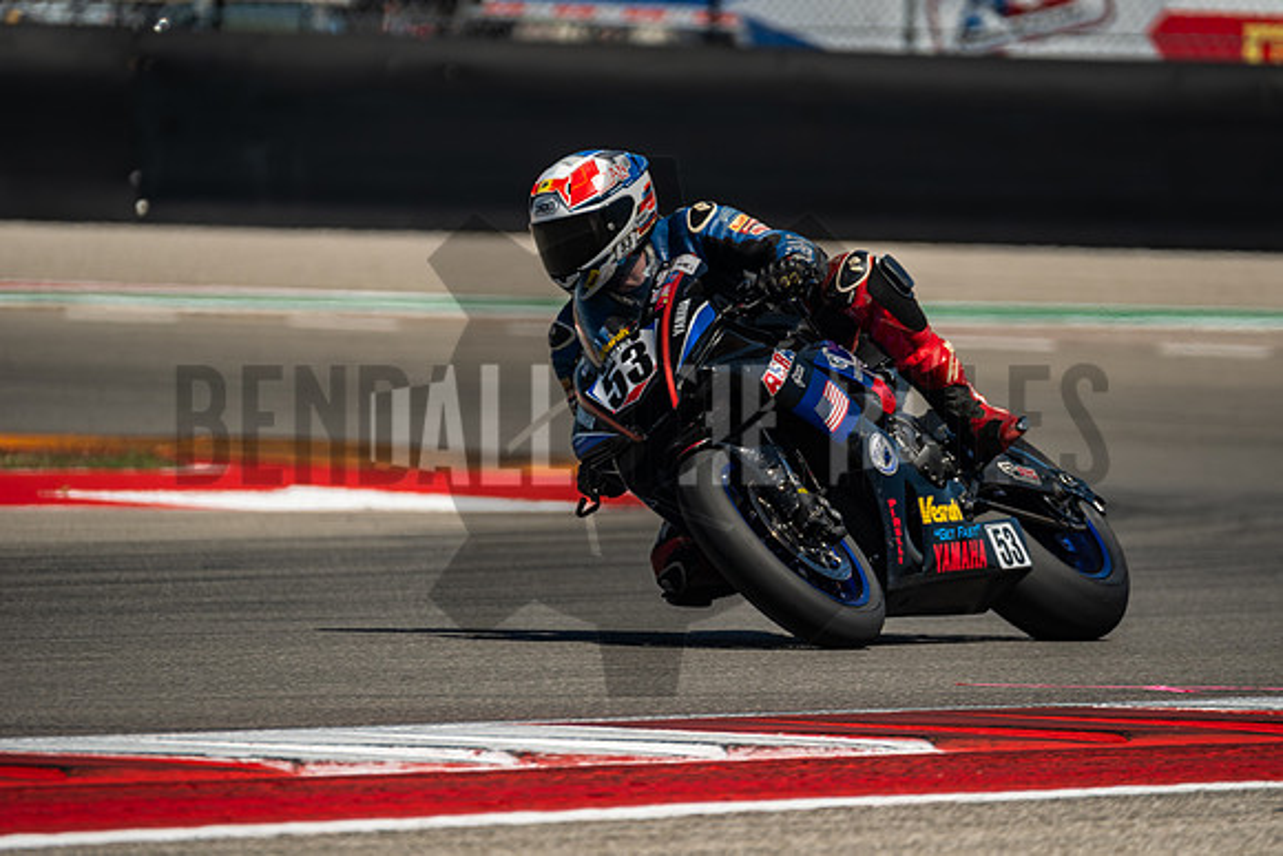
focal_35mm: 600
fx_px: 21387
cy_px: 428
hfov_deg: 3.4
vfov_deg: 2.3
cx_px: 642
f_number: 5.6
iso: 400
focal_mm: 400
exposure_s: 1/1250
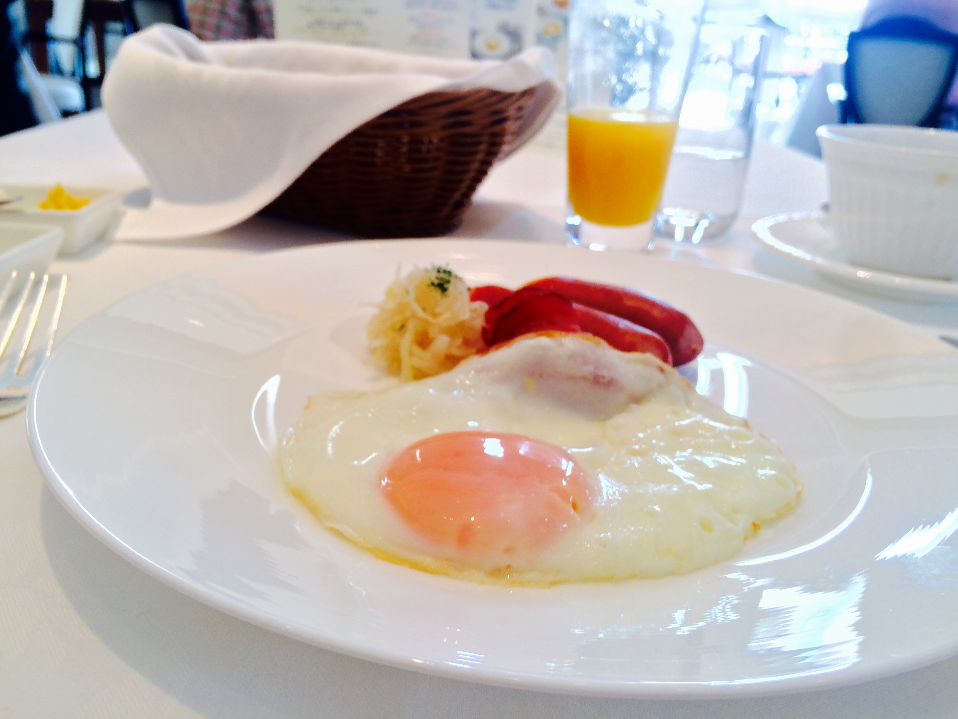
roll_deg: -3.3
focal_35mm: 29
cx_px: 479
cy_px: 360
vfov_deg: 48.2
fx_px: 803
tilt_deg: -21.5
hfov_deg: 61.7
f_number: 2.2
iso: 40
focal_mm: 4.15
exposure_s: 1/40
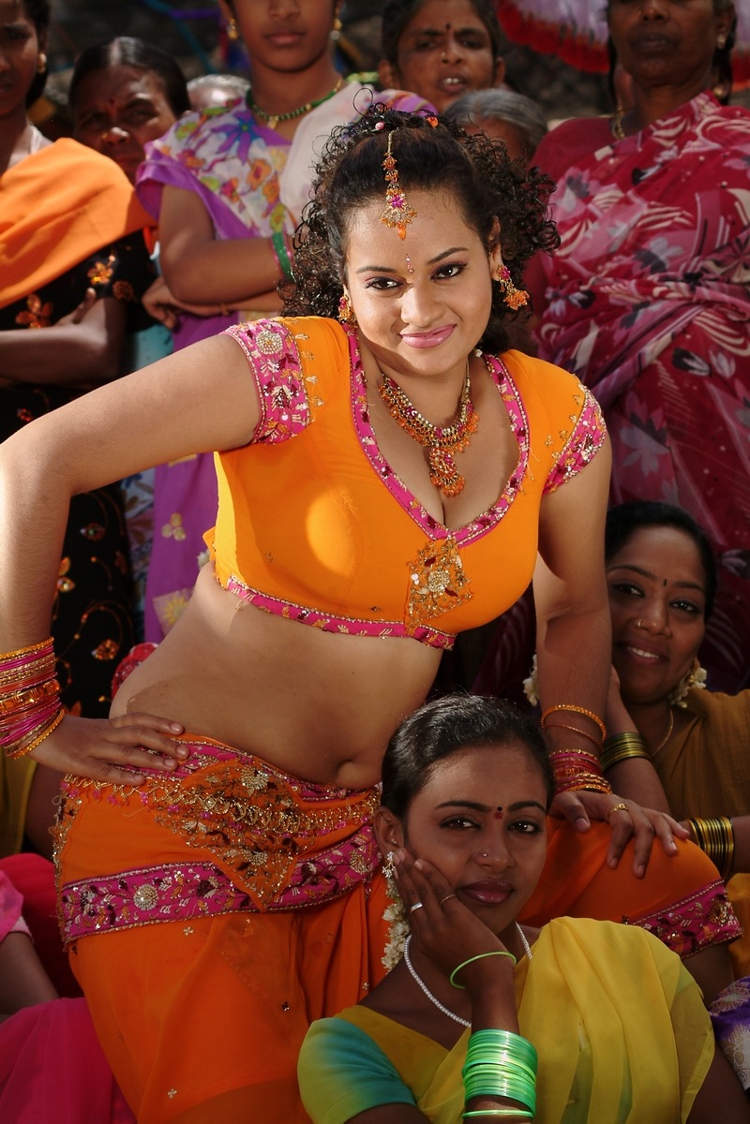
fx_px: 3937
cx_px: 375
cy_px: 562
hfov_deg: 10.9
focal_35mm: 126
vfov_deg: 16.3
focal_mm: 84
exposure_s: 1/750
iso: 200
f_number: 6.7
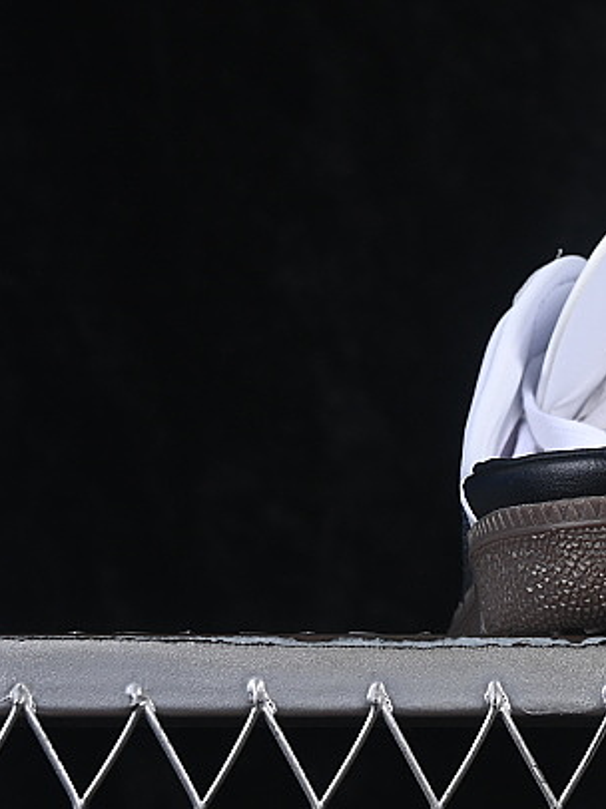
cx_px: 897
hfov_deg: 7.6
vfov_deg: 10.3
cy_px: 189
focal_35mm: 192
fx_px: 4486
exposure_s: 1/80
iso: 160
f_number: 8
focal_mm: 50
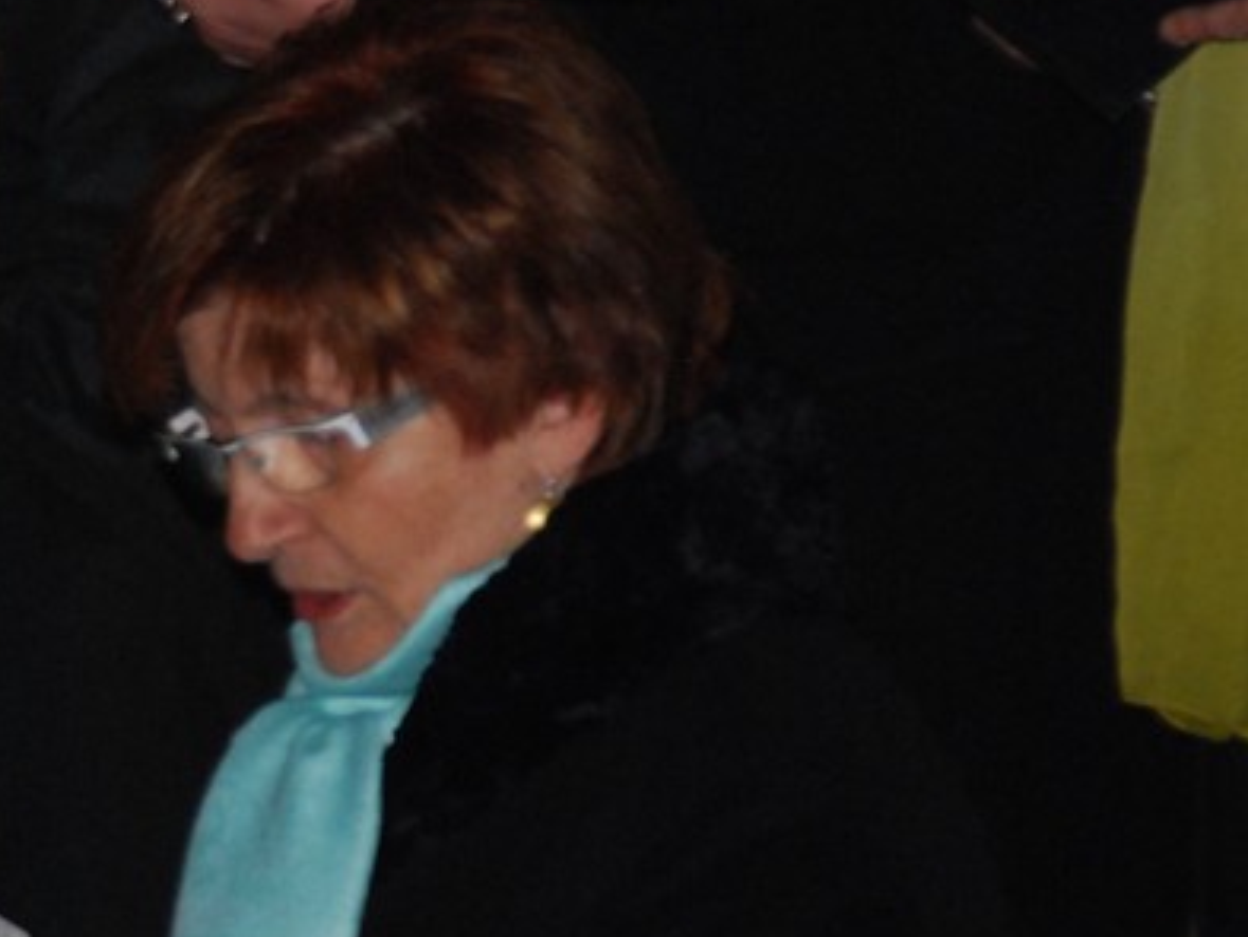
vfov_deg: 3.4
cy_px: 605
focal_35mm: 440
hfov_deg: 4.5
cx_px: -262
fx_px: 15868
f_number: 6
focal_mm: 120
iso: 800
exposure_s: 1/60
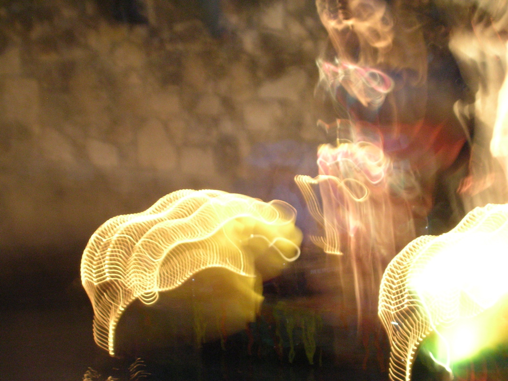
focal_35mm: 115
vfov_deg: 12.9
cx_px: 254
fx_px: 1688
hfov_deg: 17.1
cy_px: 190
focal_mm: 17.4
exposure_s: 1/1.2
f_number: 4.9
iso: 200
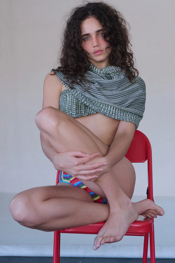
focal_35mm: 75
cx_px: 88
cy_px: 132
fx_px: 547
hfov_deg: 18.2
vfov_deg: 27.0
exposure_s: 1/160
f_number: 4.5
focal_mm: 50
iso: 500
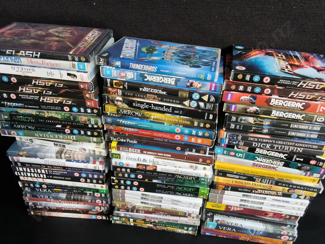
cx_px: 162
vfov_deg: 51.4
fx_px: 253
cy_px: 122
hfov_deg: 65.3
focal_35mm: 27
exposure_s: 1/120
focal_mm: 2.87
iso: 64
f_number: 2
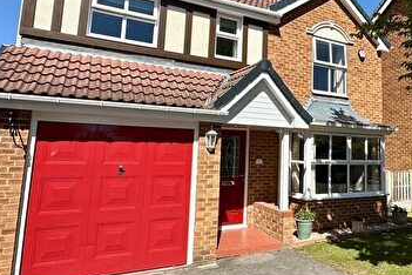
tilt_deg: +6.8
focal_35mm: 29
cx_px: 273
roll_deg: -1.4
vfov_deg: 44.7
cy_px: 108
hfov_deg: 62.1
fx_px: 332
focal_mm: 2.22
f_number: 2.2
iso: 50
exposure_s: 1/1916
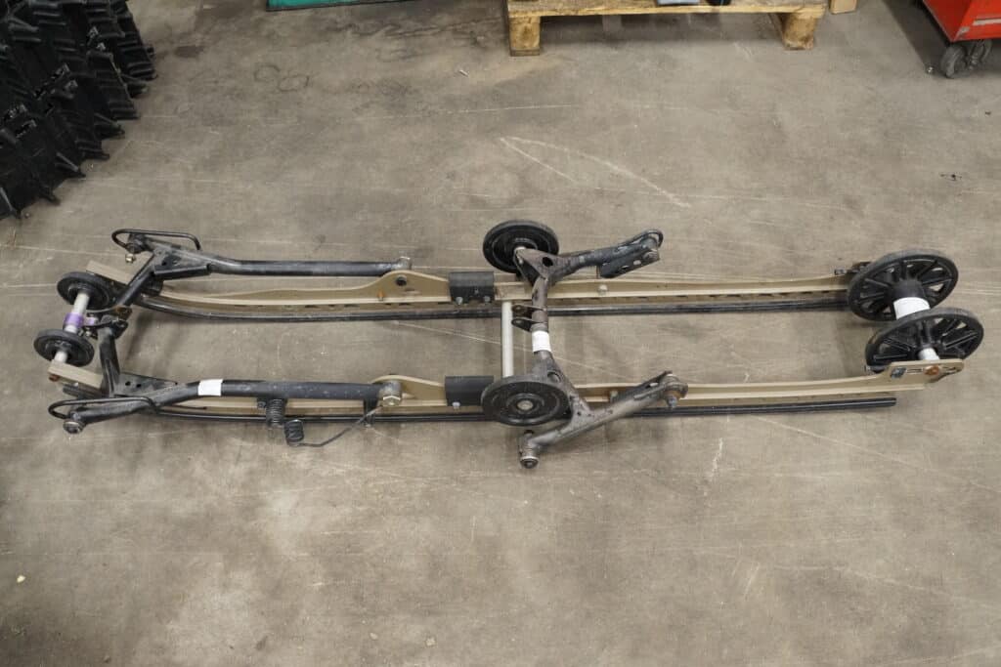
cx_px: 500
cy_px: 334
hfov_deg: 67.4
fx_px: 751
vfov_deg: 47.9
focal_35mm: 27
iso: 2000
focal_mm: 18
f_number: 5
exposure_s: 1/60
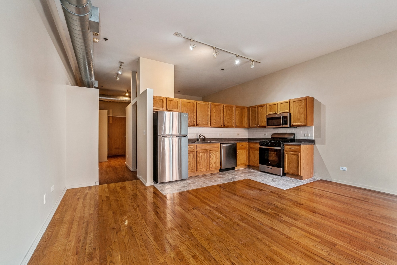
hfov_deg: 100.4
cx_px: 198
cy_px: 132
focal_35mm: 15
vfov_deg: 77.3
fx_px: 165
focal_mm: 15
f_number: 11
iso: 250
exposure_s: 1/5
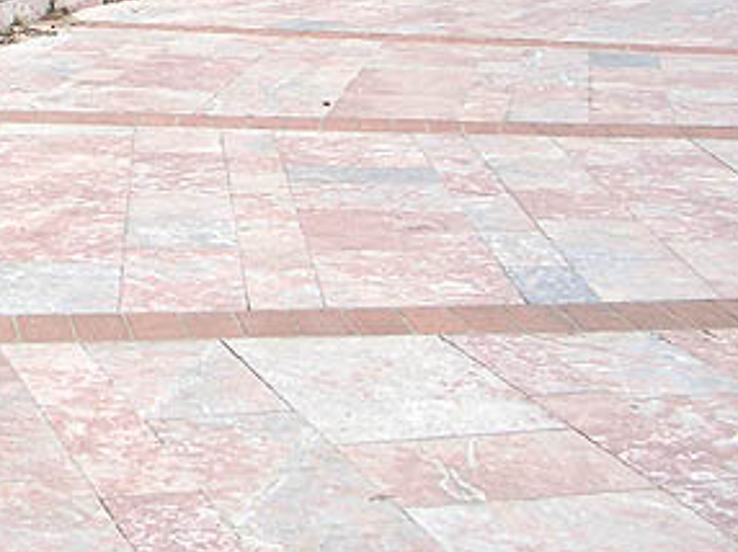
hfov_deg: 19.4
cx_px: -10
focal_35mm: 98
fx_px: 2088
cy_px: -23
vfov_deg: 14.8
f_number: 2.6
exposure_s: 1/400
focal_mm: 5.8
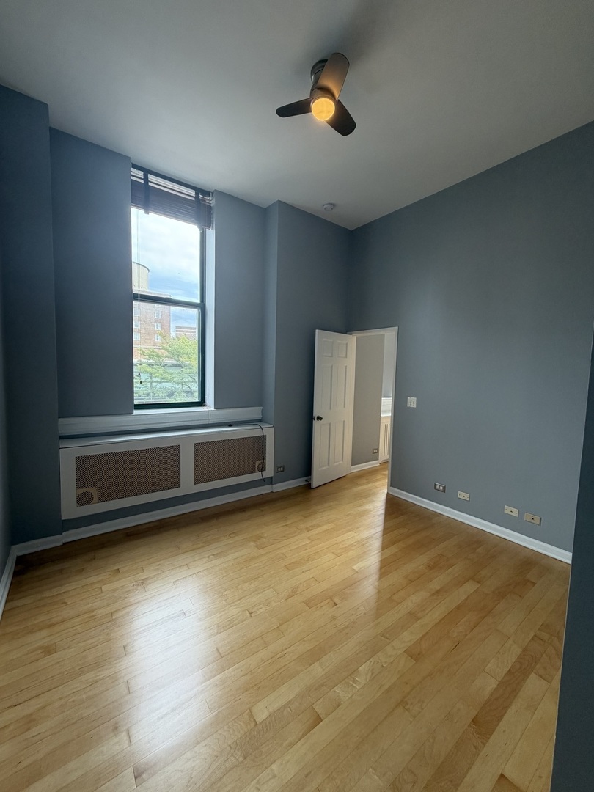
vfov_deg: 102.1
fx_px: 320
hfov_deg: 85.7
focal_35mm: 14
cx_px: 297
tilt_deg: -4.5
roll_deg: -1.5
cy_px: 396
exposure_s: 1/120
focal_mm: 2.22
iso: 125
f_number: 2.2
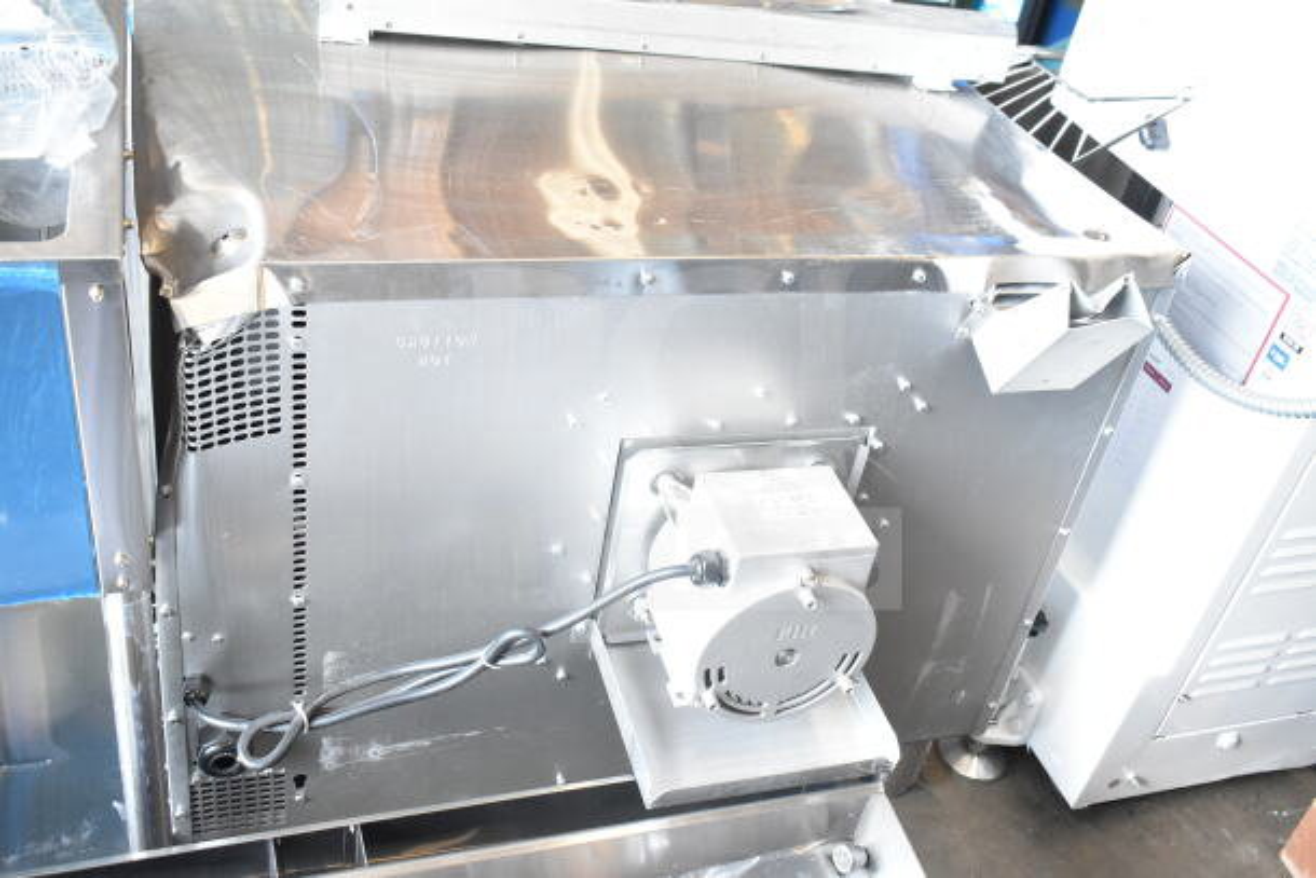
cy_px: 439
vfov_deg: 36.9
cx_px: 658
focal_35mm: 36
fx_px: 1316
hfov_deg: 53.1
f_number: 5
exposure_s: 1/100
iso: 1600
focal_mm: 24
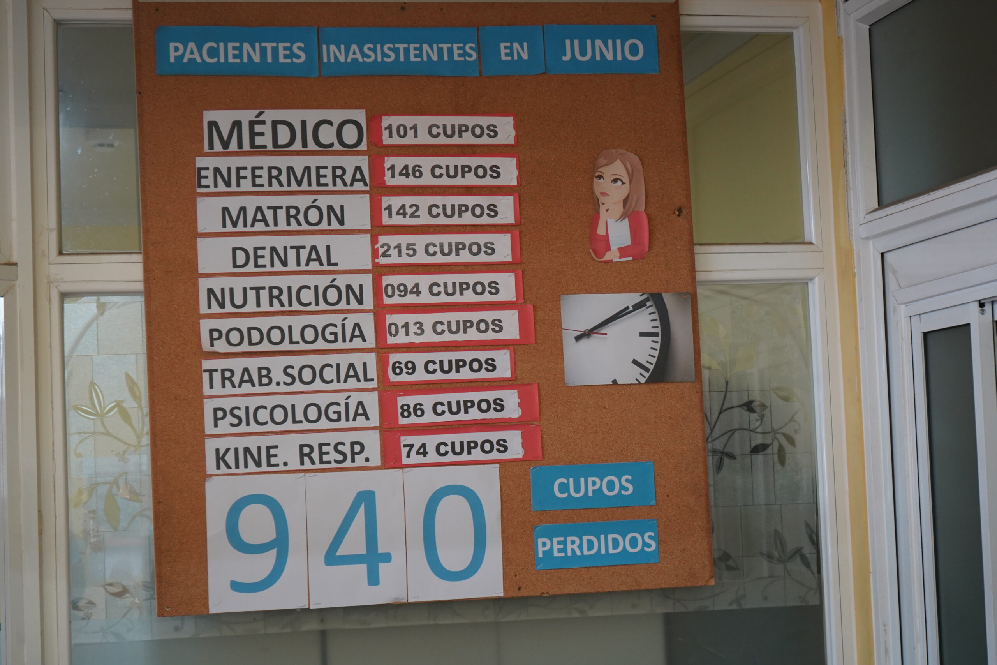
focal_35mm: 70
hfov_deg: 28.8
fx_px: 1939
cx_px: 498
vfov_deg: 19.5
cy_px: 332
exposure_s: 1/160
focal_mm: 70
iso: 2000
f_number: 5.6
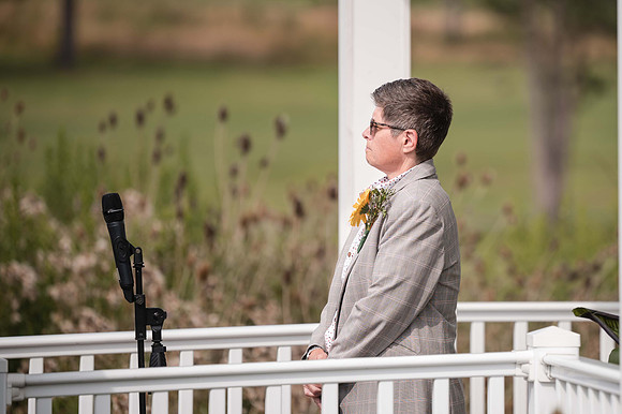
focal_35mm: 282
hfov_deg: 7.3
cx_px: 445
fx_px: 4866
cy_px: 179
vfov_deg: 4.9
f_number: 2.8
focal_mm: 180
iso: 50
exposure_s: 1/1000
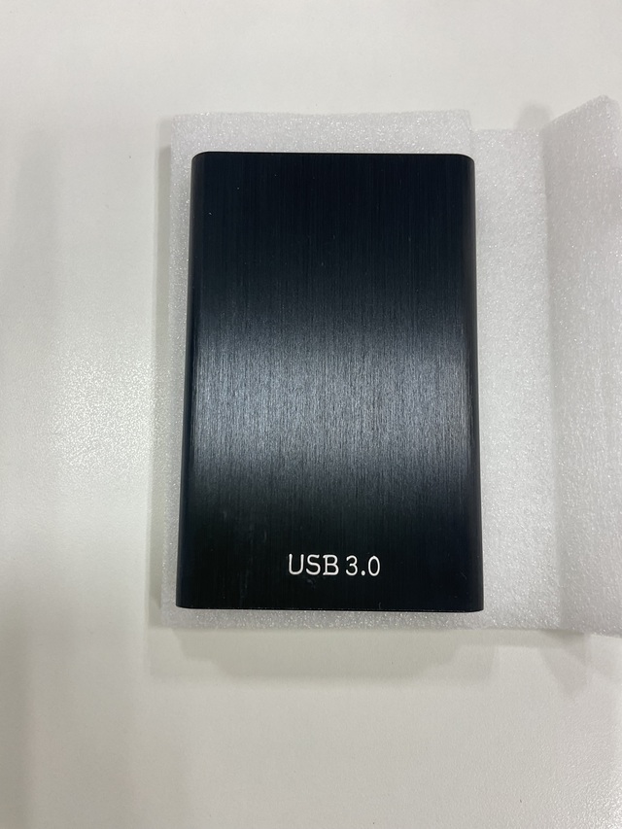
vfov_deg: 61.7
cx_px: 311
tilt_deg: -80.9
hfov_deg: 48.2
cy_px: 414
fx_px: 695
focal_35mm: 29
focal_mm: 3
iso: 40
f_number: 1.8
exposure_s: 1/120
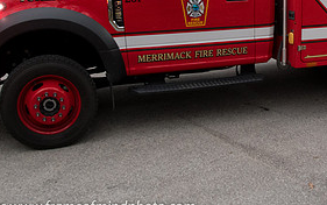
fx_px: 464
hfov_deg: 38.2
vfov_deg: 24.2
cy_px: 20
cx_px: 231
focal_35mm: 52
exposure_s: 1/1600
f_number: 4
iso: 1250
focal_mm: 16
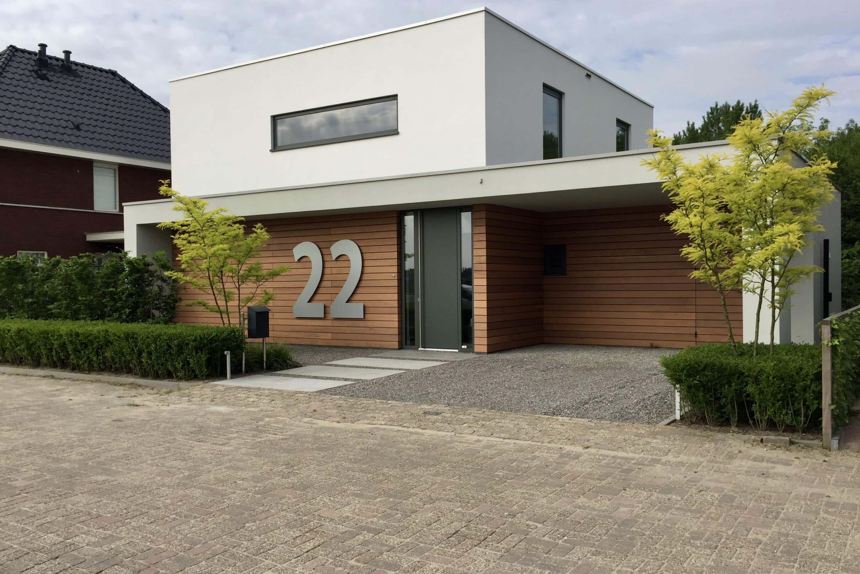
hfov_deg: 58.7
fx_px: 764
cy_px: 290
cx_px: 410
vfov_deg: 41.1
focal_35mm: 32
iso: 32
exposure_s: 1/2083
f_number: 2.2
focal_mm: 4.15
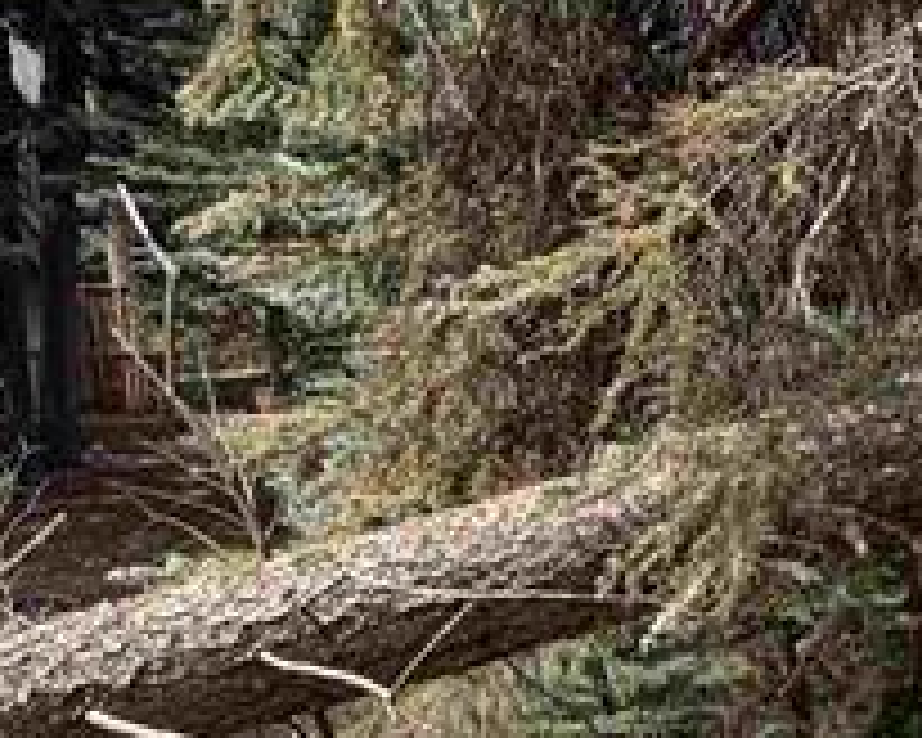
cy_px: 1314
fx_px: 3466
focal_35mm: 127
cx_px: 1911
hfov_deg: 12.9
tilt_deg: -16.3
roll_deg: +0.8
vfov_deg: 11.3
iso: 50
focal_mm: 5.96
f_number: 1.6
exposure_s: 1/2141
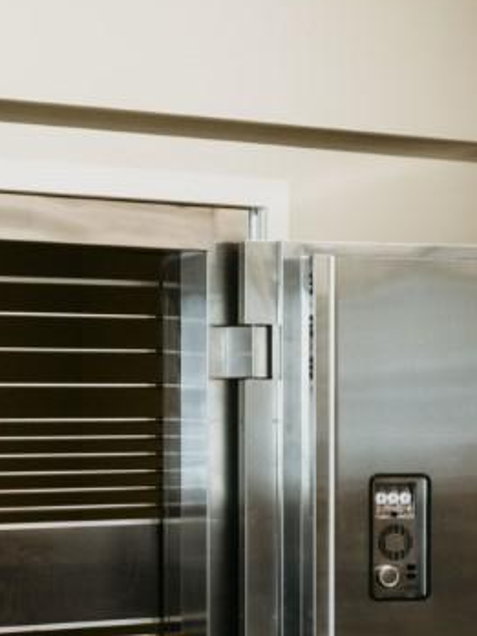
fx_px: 3105
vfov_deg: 11.6
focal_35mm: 169
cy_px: 587
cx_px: 586
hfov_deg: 8.7
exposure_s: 1/80
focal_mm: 37
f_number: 4
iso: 400
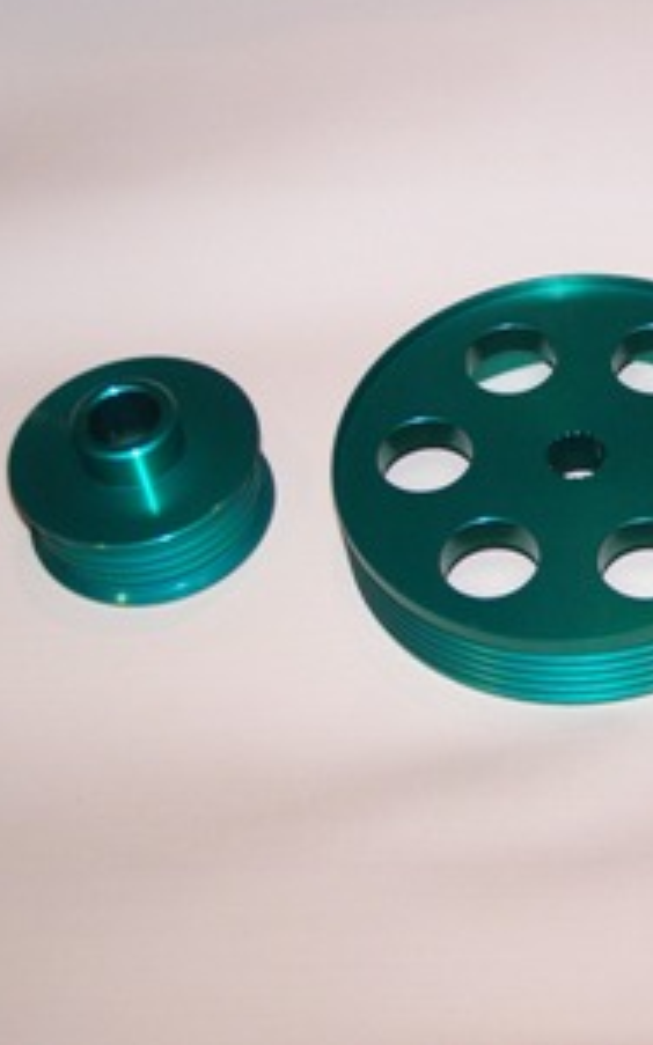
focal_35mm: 85
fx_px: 2421
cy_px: 519
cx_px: 705
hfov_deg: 15.0
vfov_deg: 24.4
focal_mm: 9.8
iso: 140
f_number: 3.1
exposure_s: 1/60
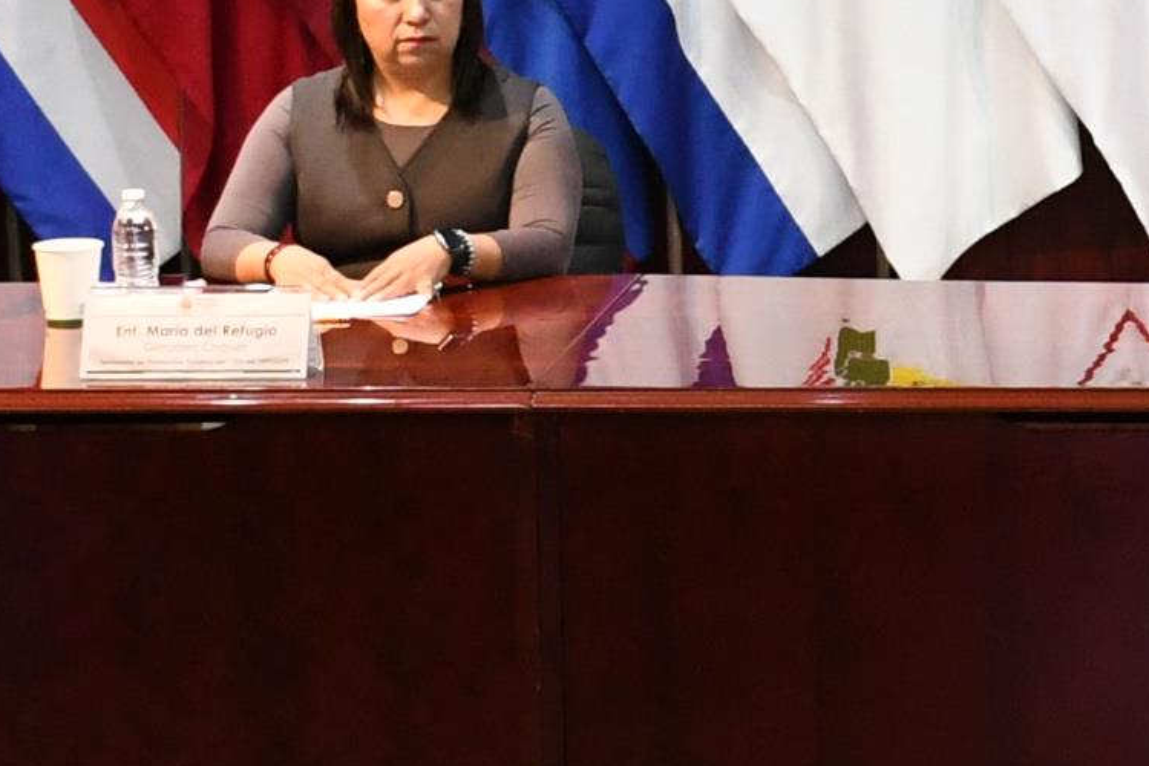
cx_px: 1402
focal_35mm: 167
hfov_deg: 12.0
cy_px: 74
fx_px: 5330
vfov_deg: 8.2
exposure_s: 1/100
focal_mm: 20
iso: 2000
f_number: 3.5
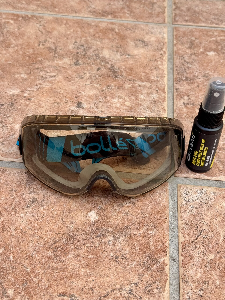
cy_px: 150
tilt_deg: -44.1
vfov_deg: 39.7
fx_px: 416
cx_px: 112
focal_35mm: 48
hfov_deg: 30.3
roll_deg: -3.3
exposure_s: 1/305
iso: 64
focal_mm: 6.76
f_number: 1.78
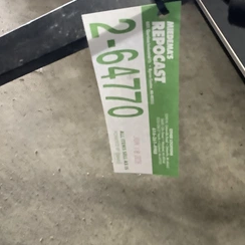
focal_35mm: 45
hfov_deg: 37.4
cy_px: 86
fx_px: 360
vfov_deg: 37.2
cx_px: 149
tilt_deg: -43.8
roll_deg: -15.9
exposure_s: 1/24
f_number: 2.4
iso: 640
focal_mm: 3.3
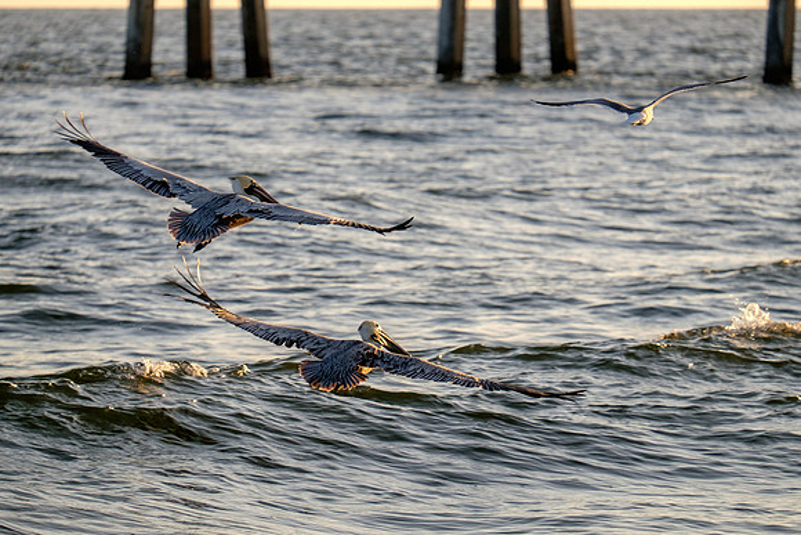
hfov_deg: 6.2
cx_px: 400
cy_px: 268
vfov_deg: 4.1
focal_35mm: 333
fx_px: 7416
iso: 400
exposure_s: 1/1000
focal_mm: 200
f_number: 5.6
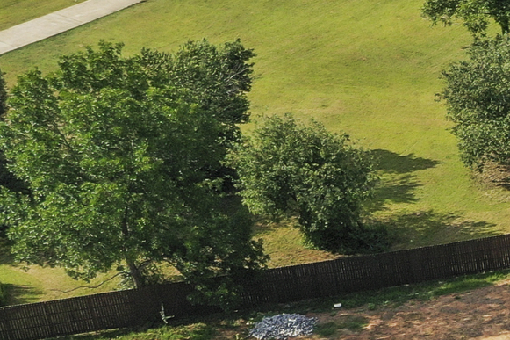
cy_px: 448
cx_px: 995
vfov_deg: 9.1
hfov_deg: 12.4
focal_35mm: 148
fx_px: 2096
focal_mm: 10.26
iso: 100
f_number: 3.5
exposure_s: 1/120
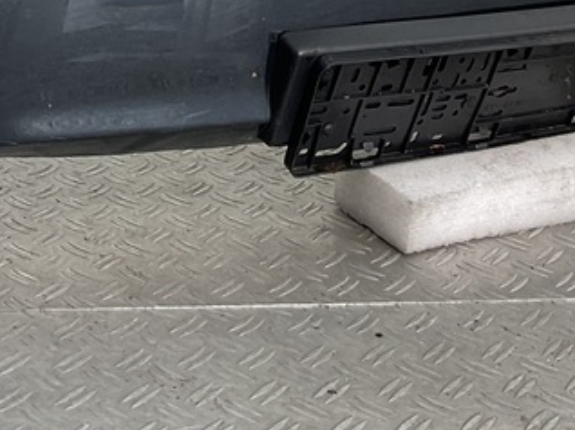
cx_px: 110
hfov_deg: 21.1
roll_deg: +0.5
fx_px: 1527
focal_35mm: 92
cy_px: -251
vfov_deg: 14.7
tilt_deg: -7.1
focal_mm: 3
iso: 16
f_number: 1.8
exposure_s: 1/154
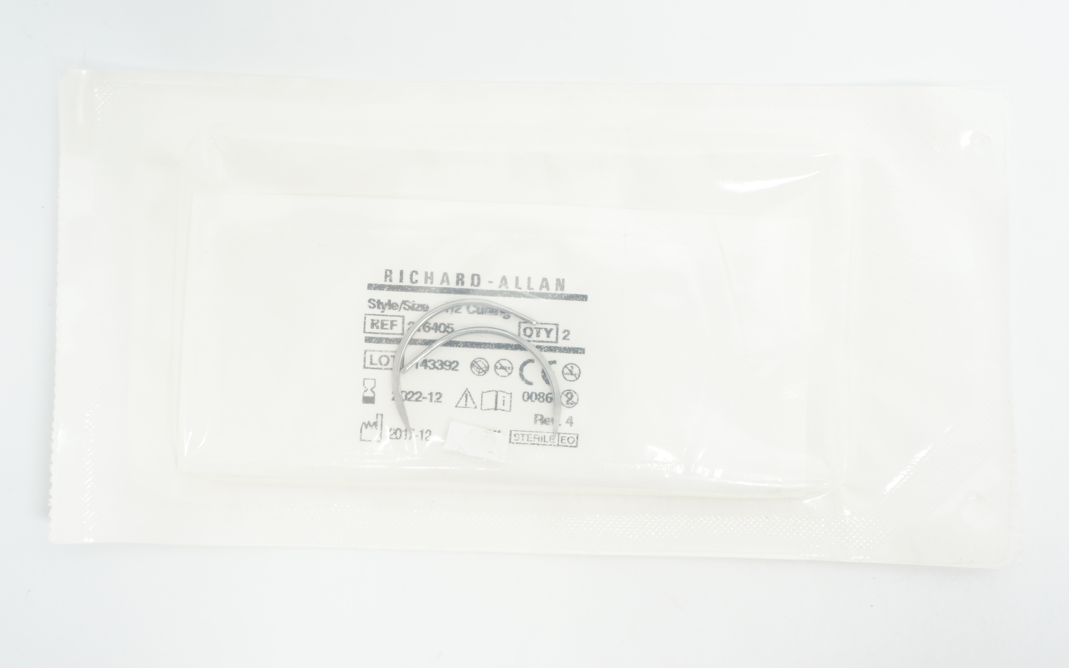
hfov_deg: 47.7
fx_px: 1209
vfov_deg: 30.9
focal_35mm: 42
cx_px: 535
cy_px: 313
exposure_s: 1/15
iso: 400
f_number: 8
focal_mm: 27
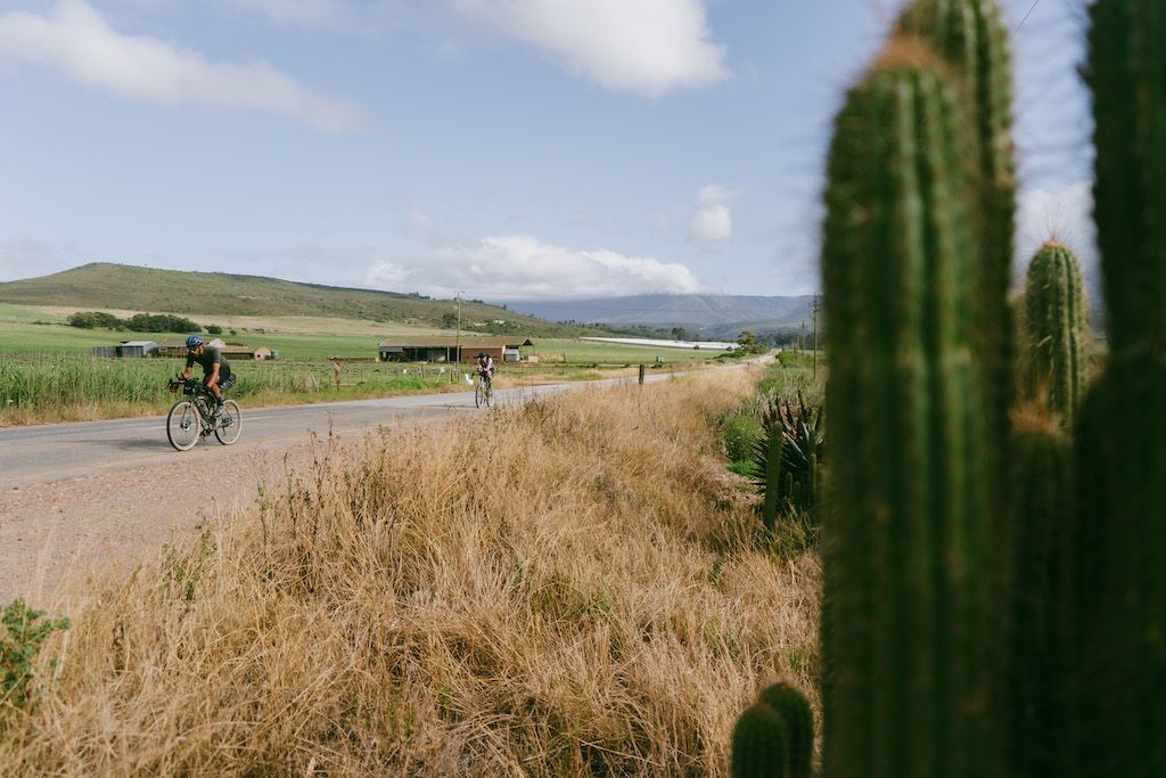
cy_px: 389
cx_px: 583
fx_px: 907
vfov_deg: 46.4
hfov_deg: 65.5
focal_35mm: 28
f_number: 3.5
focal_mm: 28
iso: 320
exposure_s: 1/2500
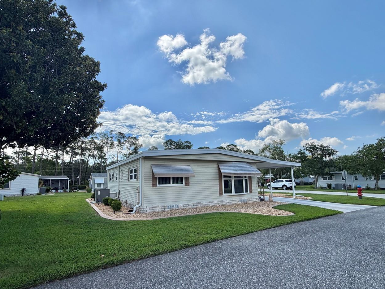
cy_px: 156
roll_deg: +1.3
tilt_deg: +6.6
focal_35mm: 18
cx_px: 187
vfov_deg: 71.5
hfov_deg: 87.7
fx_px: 200
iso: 20
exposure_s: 1/955
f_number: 2.2
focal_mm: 2.22
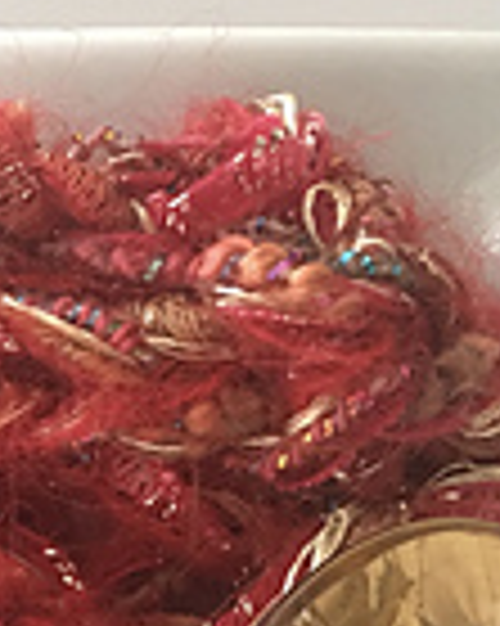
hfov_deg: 11.7
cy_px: 721
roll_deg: -1.8
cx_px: -41
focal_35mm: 130
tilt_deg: -11.2
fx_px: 2407
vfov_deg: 14.4
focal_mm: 4.15
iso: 50
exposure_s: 1/15
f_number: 2.2
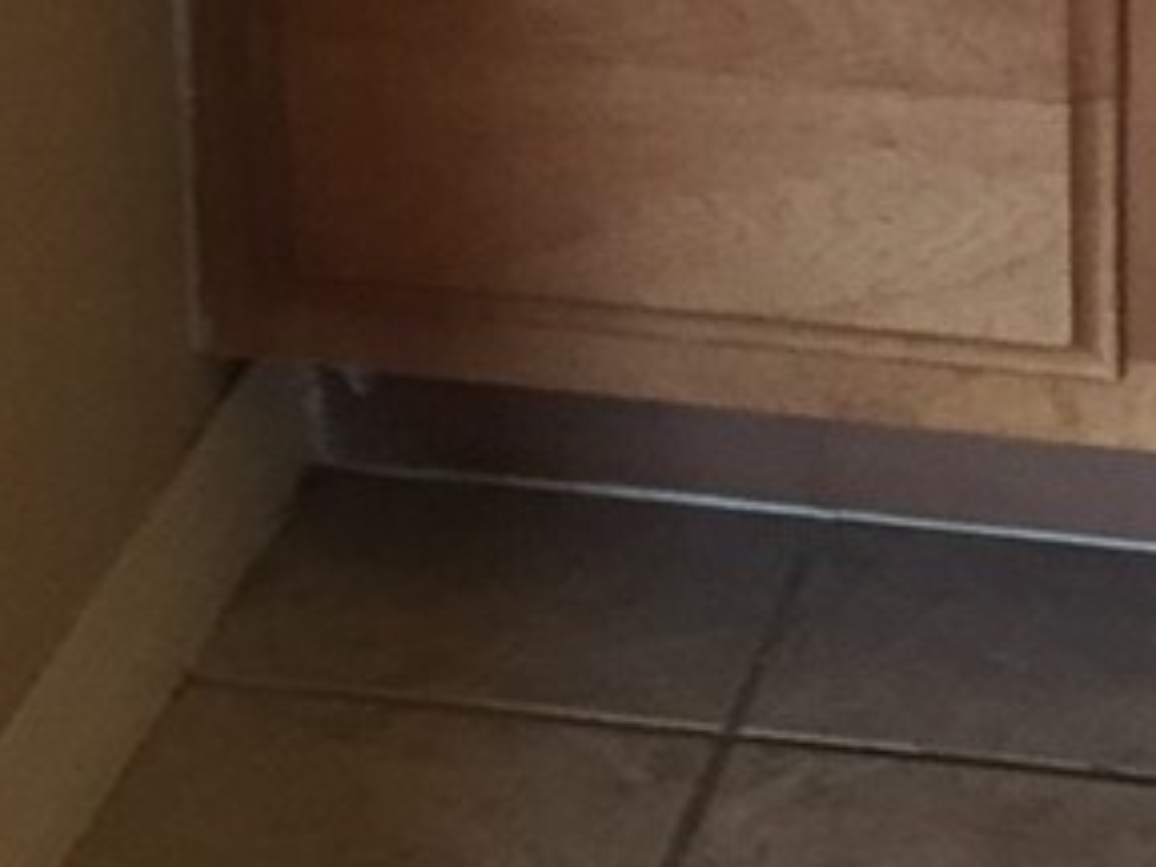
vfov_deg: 8.9
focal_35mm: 161
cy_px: -546
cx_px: 1040
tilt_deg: -22.2
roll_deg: +0.9
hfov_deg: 12.2
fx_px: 5377
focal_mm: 4.15
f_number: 2.2
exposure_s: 1/30
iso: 125
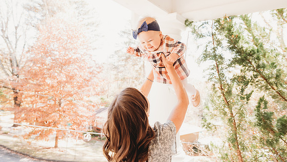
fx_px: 198
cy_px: 71
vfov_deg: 44.3
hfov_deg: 71.9
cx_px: 141
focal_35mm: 26
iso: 400
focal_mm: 24
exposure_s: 1/160
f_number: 4.5
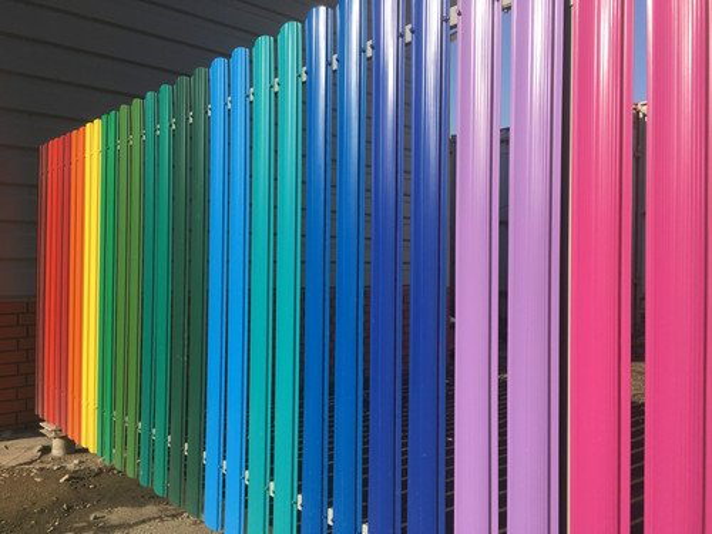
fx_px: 596
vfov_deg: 48.2
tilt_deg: +0.3
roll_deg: -2.2
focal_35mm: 29
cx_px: 356
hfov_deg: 61.7
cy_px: 267
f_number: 2.2
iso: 25
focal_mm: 4.15
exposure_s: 1/1282
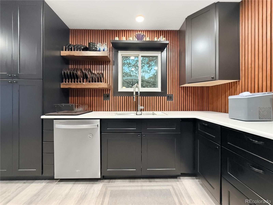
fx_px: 110
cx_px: 136
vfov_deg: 85.7
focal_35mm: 14
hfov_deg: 102.1
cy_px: 102
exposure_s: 1/60
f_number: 2.2
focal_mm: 2.2
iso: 320
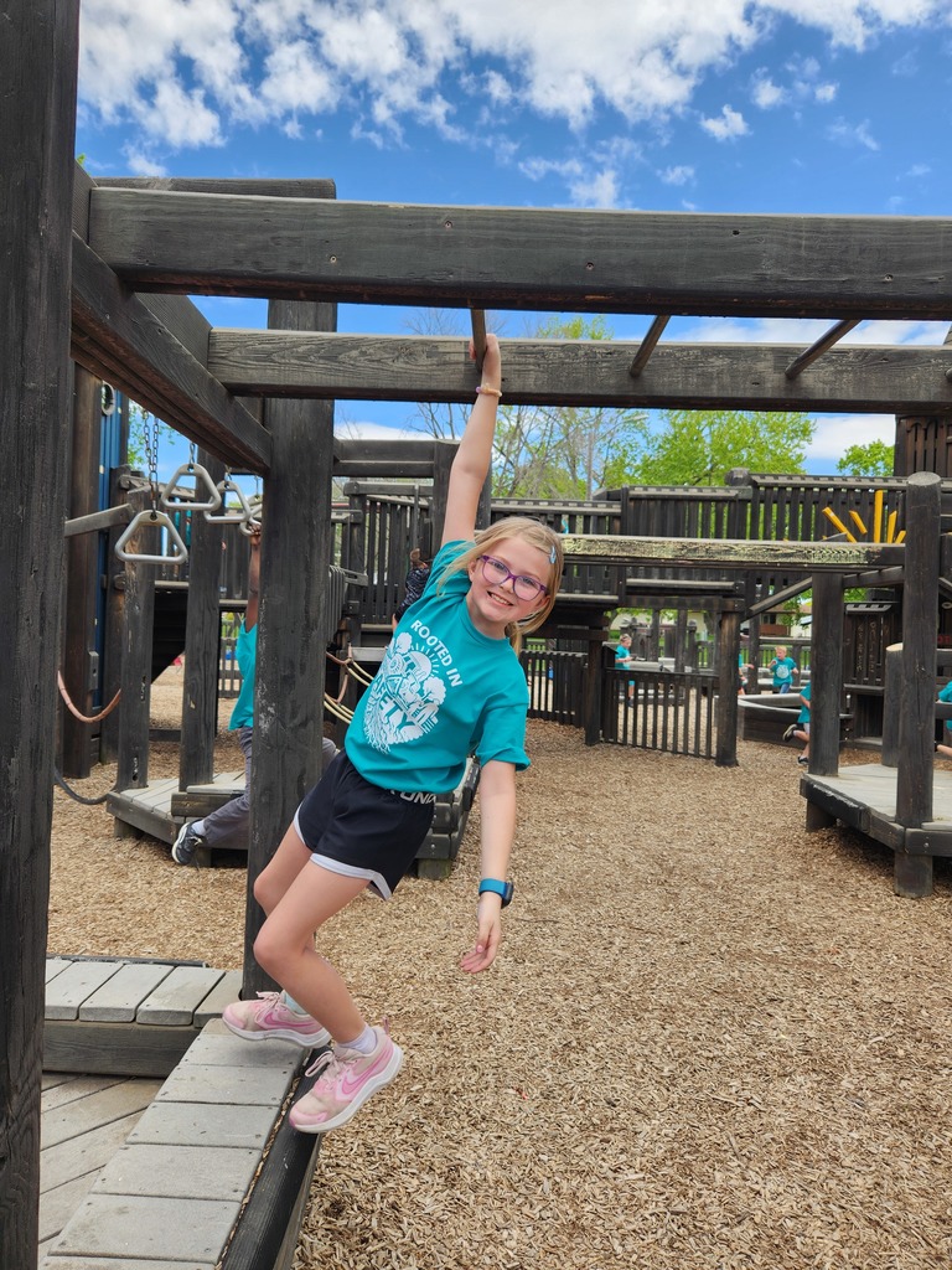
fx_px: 843
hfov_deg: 58.9
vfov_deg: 73.9
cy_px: 635
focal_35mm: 23
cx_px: 476
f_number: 1.8
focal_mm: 5.4
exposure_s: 1/596
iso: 20
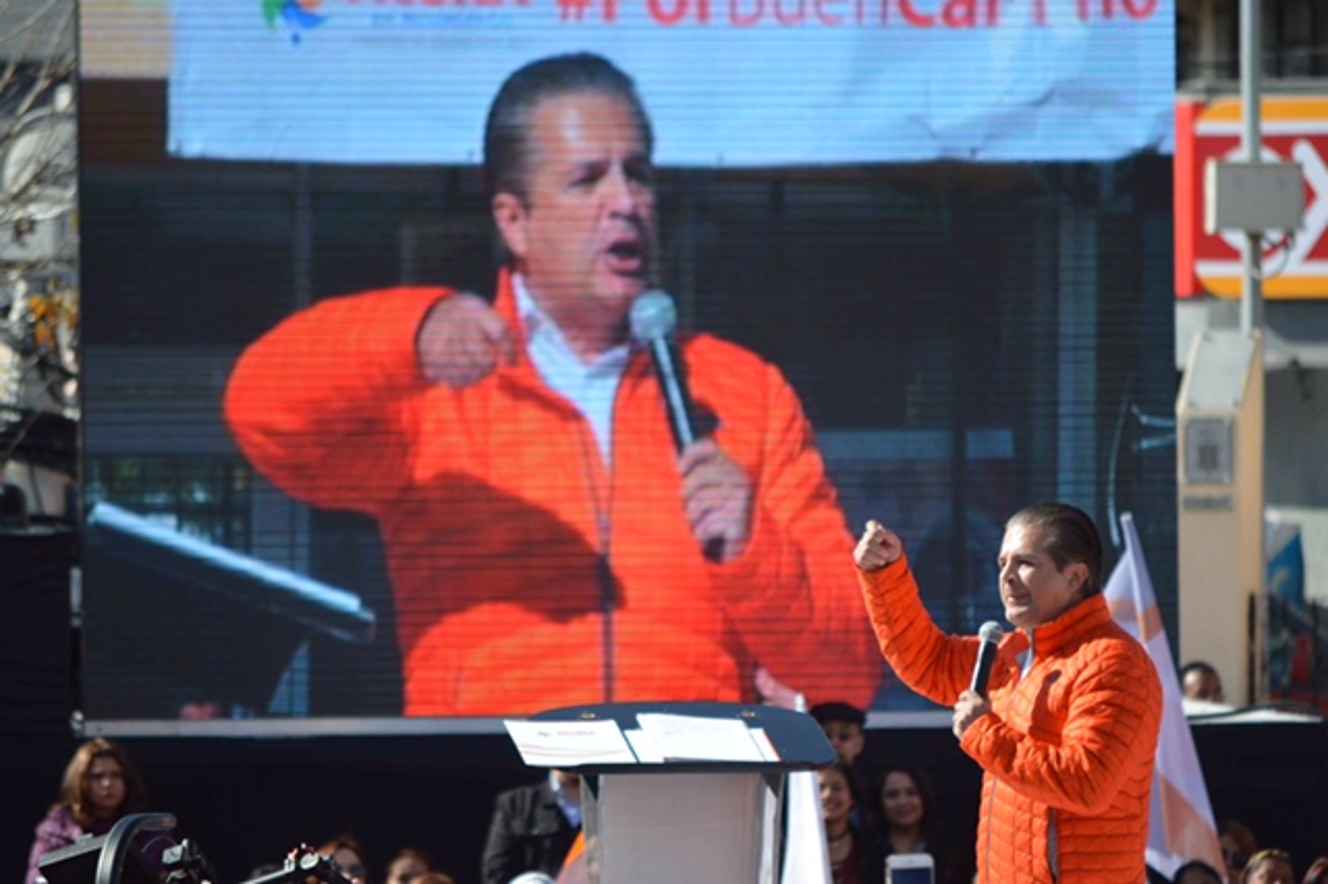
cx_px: 664
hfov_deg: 6.9
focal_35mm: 300
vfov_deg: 4.6
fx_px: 11060
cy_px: 442
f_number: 5.6
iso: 400
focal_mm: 200
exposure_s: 1/1000
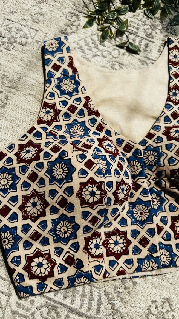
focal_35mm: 27
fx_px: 228
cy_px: 158
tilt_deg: -75.3
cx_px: 78
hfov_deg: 42.8
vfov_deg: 69.9
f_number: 1.78
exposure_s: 1/8197
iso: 80
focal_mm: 6.86
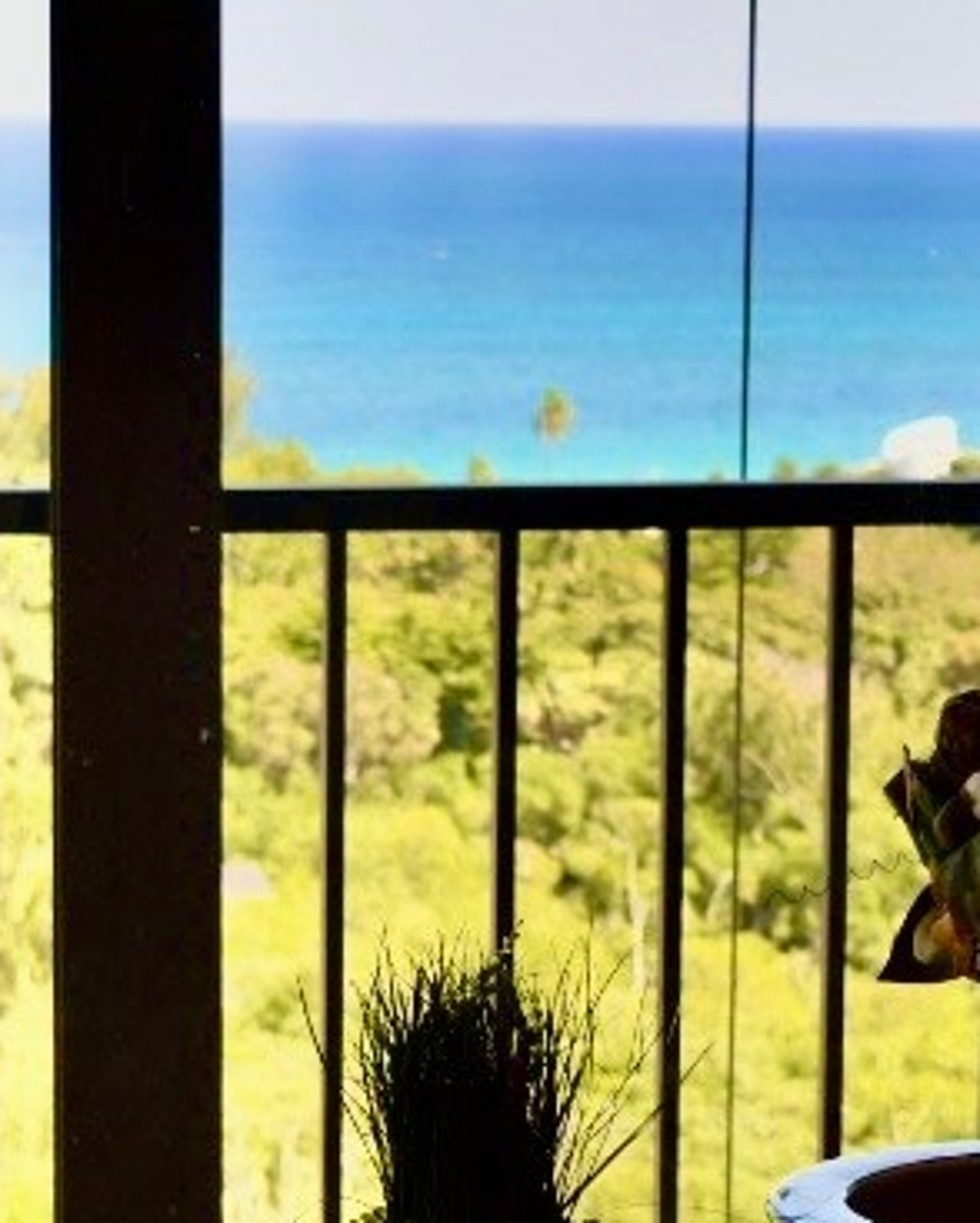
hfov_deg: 8.9
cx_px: 427
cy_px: 1100
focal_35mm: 174
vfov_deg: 11.0
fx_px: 6303
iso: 100
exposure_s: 1/250
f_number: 4.2
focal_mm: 28
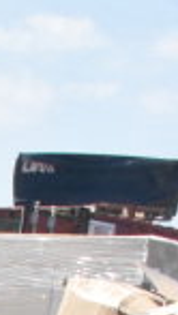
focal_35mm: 176
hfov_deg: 6.4
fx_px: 1473
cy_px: 871
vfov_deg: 9.9
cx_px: -332
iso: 6400
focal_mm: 18
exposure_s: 1/2000
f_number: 22
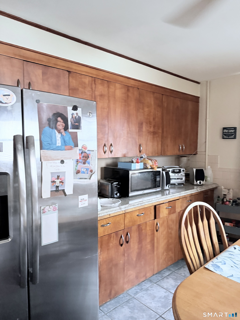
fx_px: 222
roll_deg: +0.5
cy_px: 160
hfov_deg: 56.8
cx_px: 120
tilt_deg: -3.2
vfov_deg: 71.6
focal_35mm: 24
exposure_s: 1/45
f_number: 1.78
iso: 800
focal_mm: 6.76
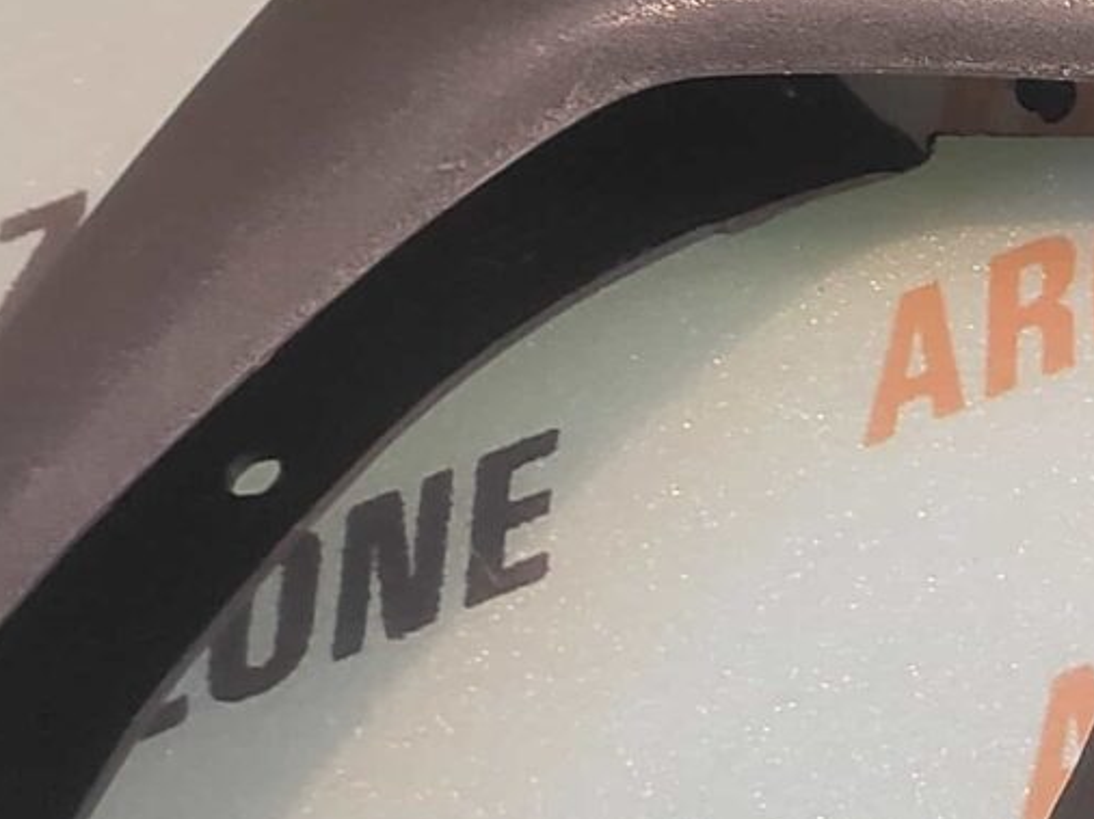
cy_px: 605
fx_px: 2717
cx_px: 2236
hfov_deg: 16.7
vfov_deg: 17.1
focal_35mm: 86
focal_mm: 4.74
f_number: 1.79
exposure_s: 1/33
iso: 183
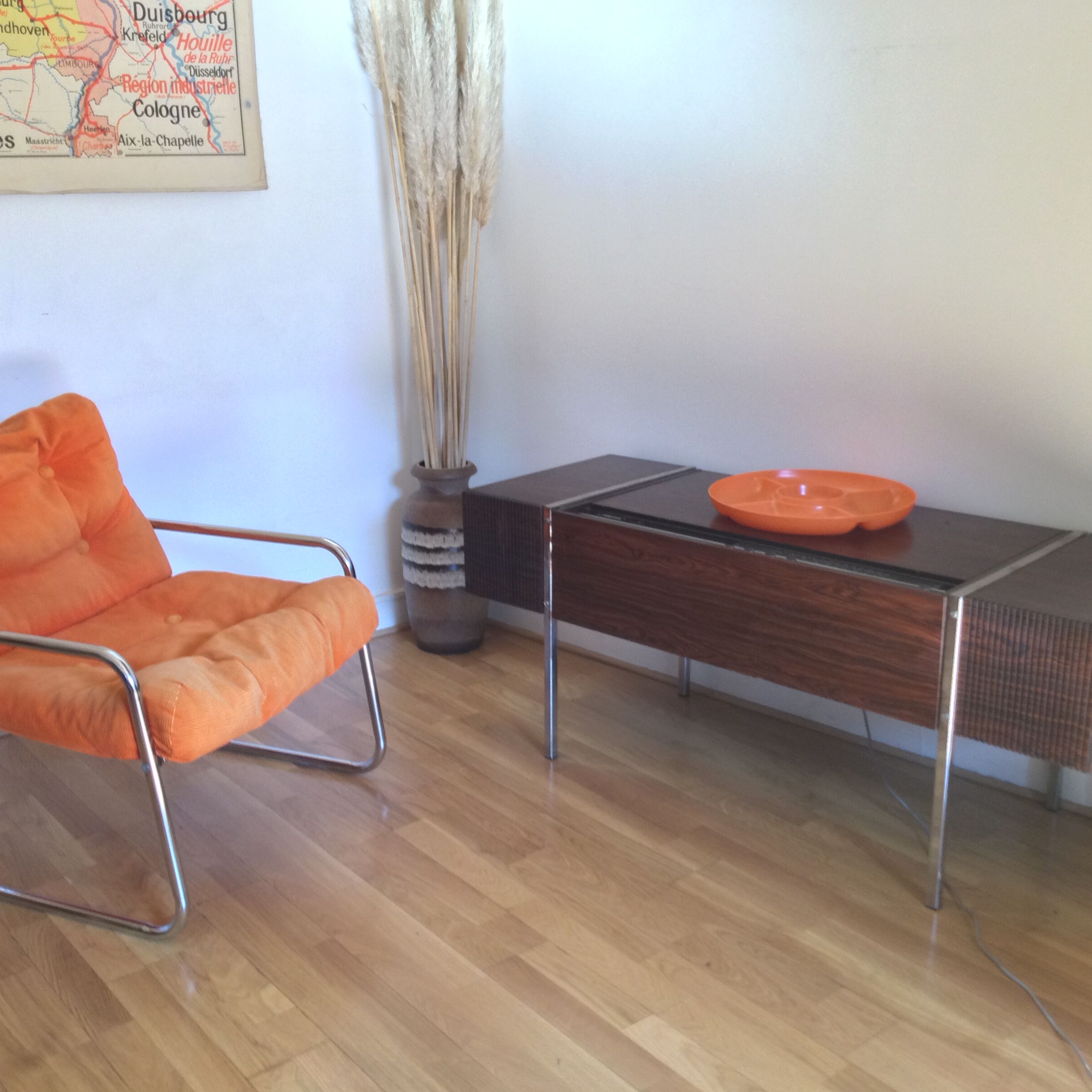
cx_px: 486
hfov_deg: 44.9
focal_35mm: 37
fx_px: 1321
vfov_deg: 44.9
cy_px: 547
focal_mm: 3.3
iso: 64
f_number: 2.4
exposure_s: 1/33
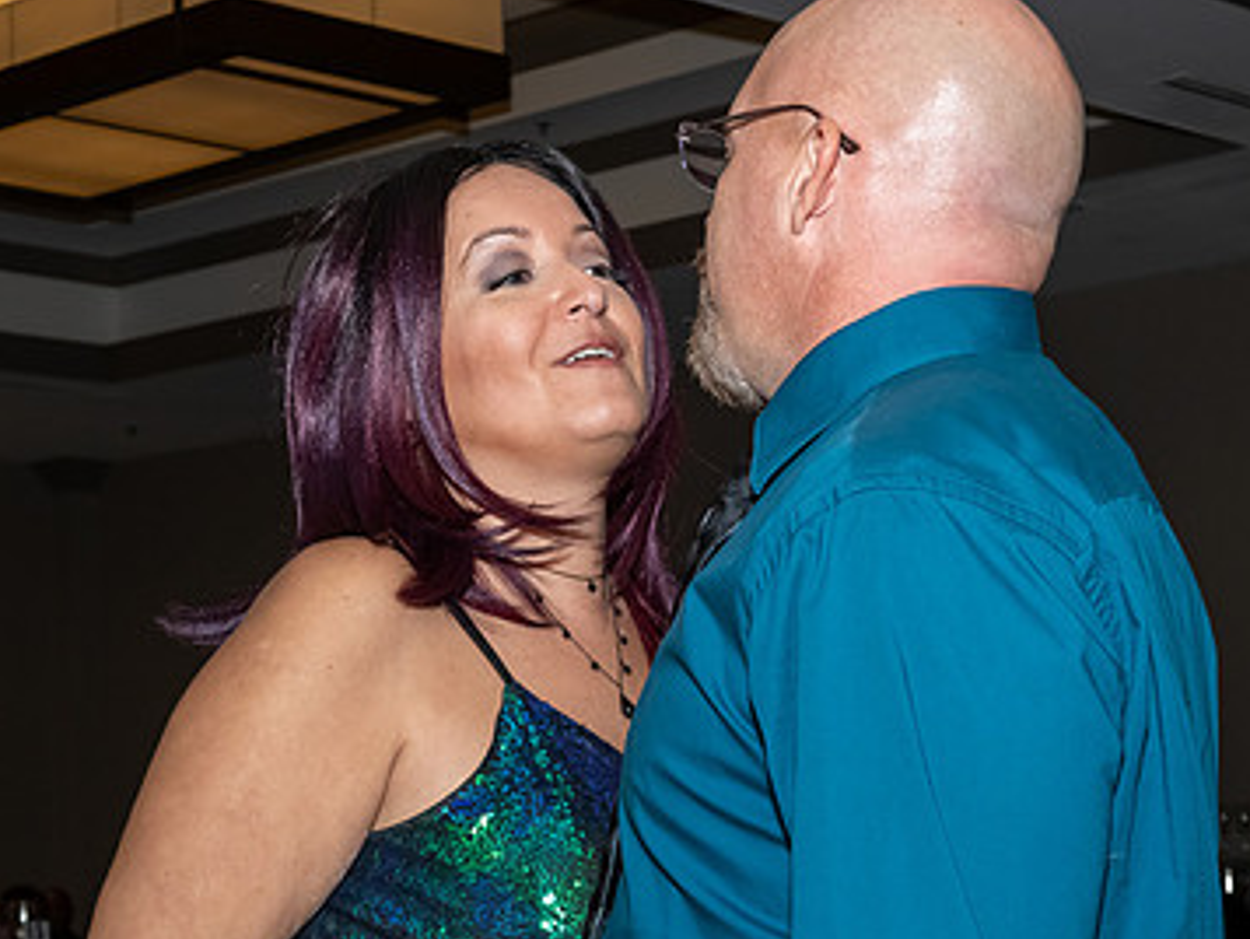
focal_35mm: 89
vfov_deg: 16.6
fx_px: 3215
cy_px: 579
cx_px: 617
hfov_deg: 22.0
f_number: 7.1
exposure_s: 1/250
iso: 500
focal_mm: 31
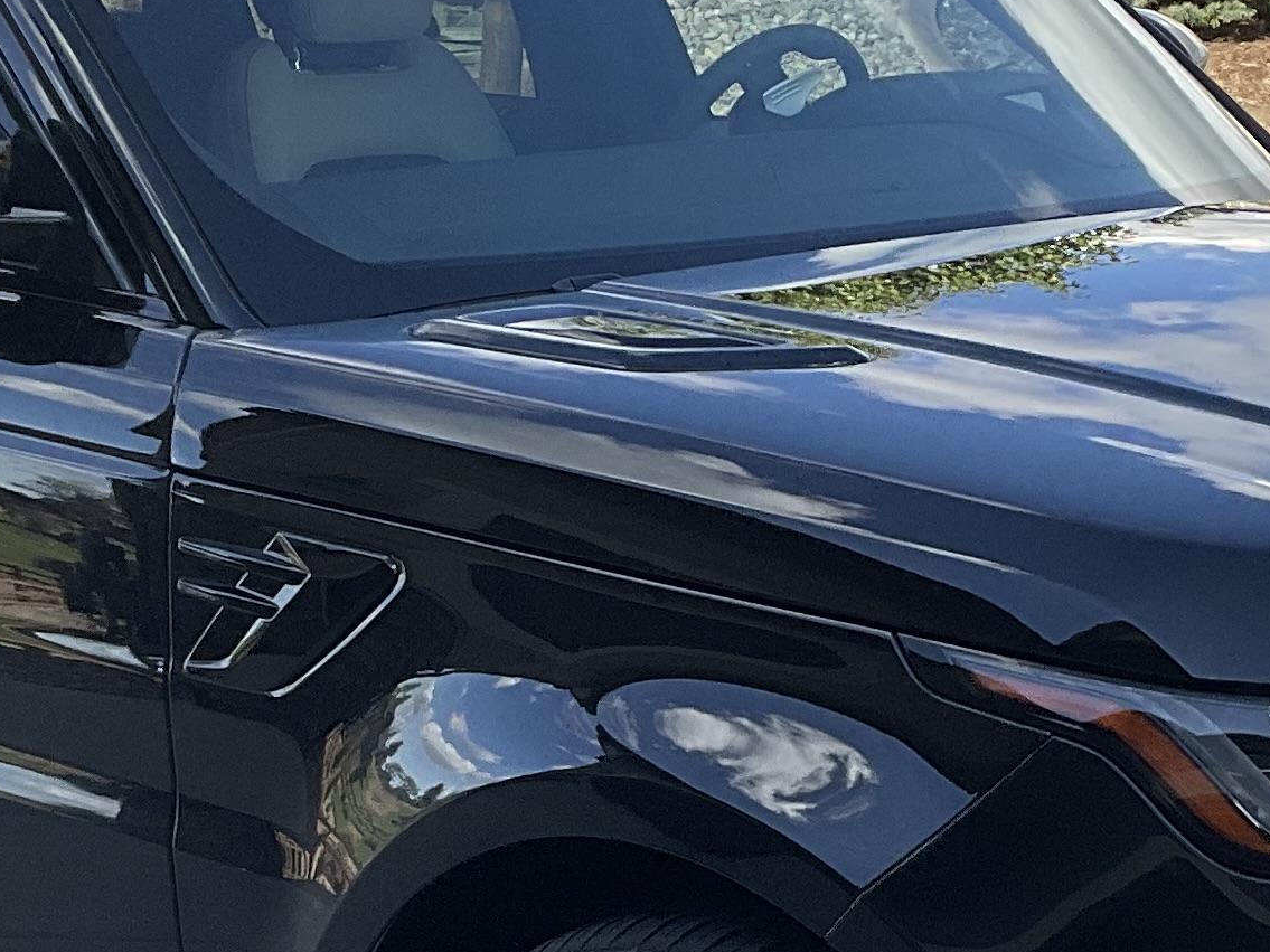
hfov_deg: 19.0
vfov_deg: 14.3
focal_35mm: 103
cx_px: 793
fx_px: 3778
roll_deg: +0.1
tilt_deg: -13.1
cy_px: 817
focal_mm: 3
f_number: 1.8
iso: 16
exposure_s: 1/728
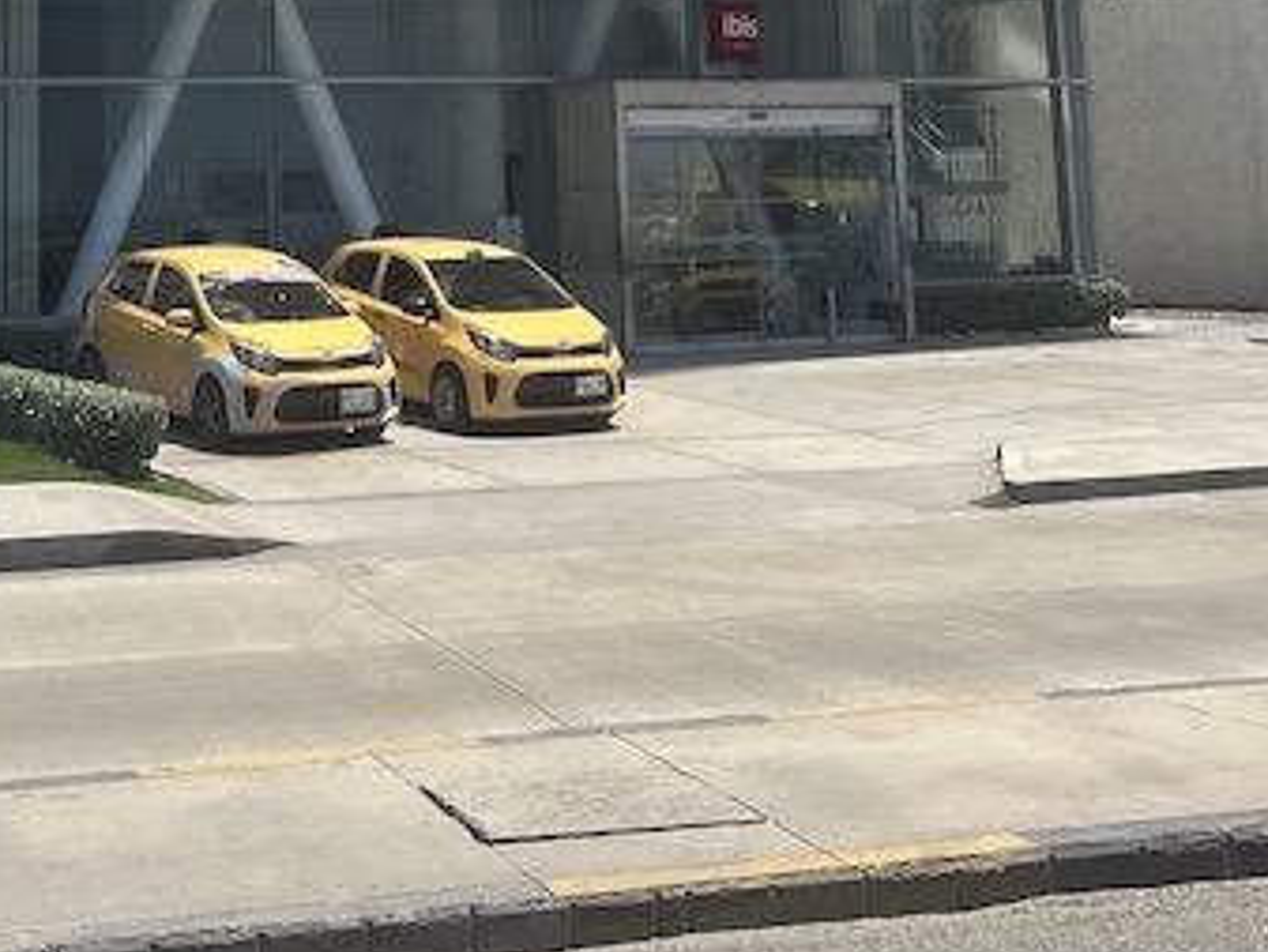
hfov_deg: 24.5
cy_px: -380
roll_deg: +1.1
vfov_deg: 17.2
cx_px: 372
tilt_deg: +11.1
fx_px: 2895
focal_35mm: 79
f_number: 1.6
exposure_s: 1/4484
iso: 50
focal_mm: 5.1
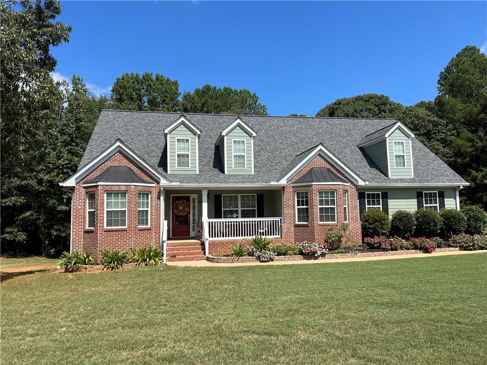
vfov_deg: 53.1
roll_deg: +0.9
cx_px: 244
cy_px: 182
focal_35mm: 26
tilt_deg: +4.6
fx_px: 366
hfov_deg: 67.3
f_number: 1.5
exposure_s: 1/3968
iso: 50
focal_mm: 5.7
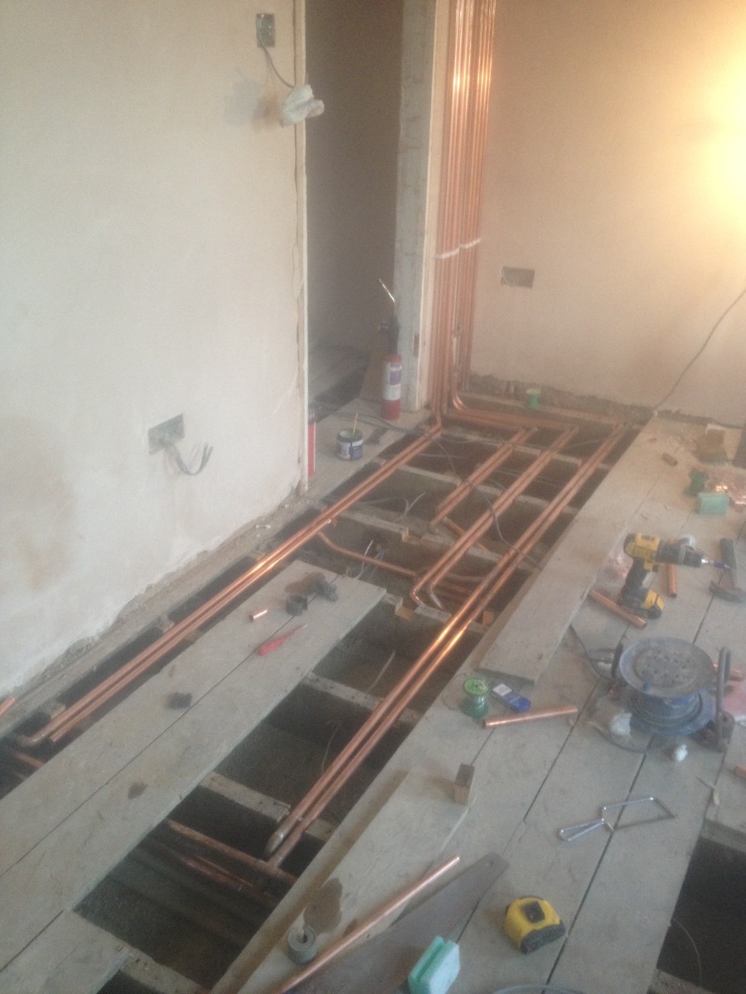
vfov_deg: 52.6
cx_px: 373
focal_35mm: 35
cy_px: 497
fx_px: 1006
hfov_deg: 40.7
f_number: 2.4
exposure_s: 1/20
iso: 125
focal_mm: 4.28
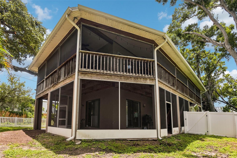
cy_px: 79
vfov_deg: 73.7
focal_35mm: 16
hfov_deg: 96.7
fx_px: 105
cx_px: 118
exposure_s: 1/500
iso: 400
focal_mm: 16
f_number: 8
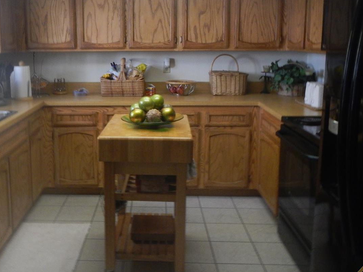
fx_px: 409
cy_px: 104
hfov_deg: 47.4
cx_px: 135
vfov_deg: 36.6
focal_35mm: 39
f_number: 3.9
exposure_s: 1/20
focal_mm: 5
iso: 400
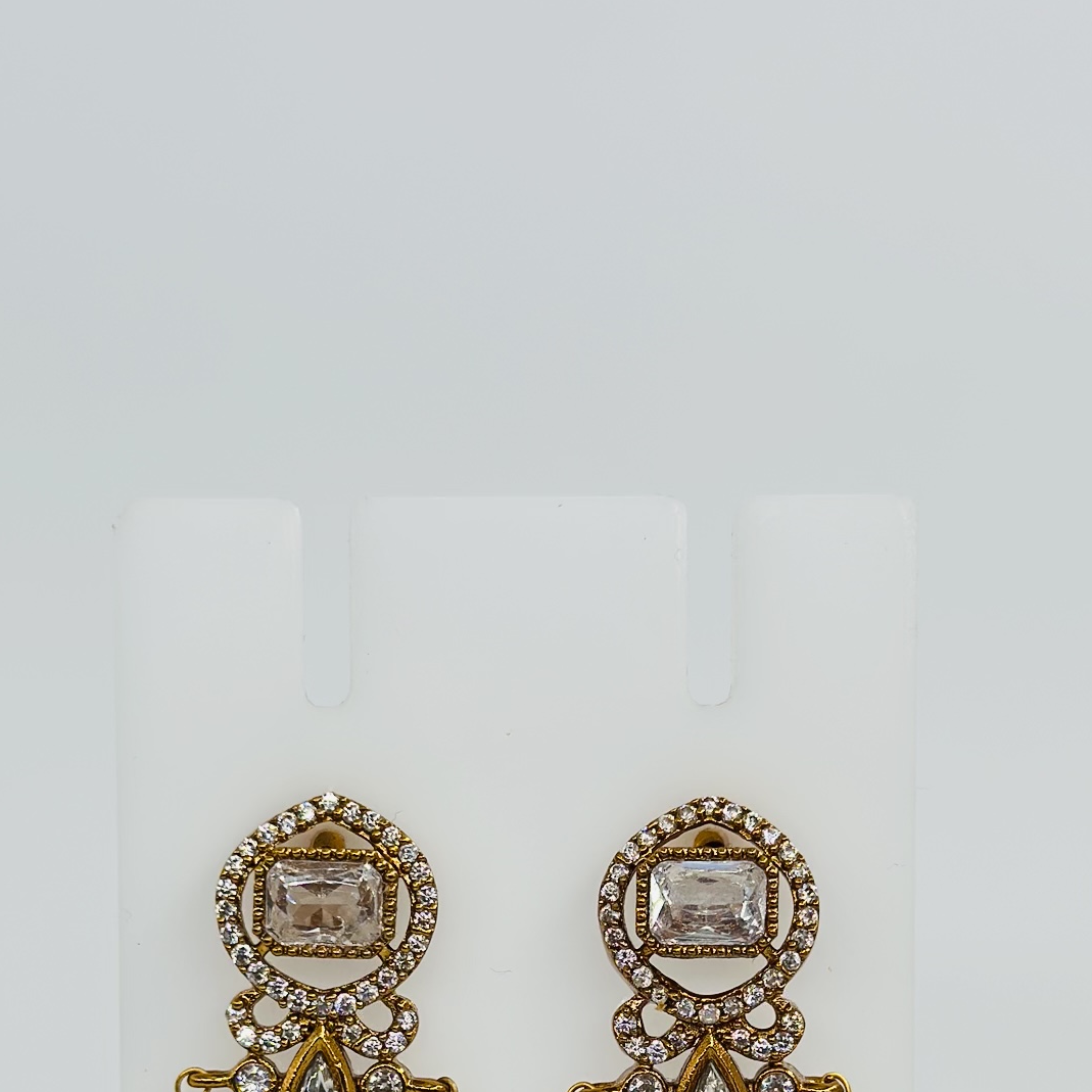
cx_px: 507
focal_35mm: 80
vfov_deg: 21.1
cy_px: 1023
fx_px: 2855
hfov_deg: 21.6
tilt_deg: -24.9
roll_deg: -2.5
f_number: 1.78
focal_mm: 6.86
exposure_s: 1/980
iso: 80
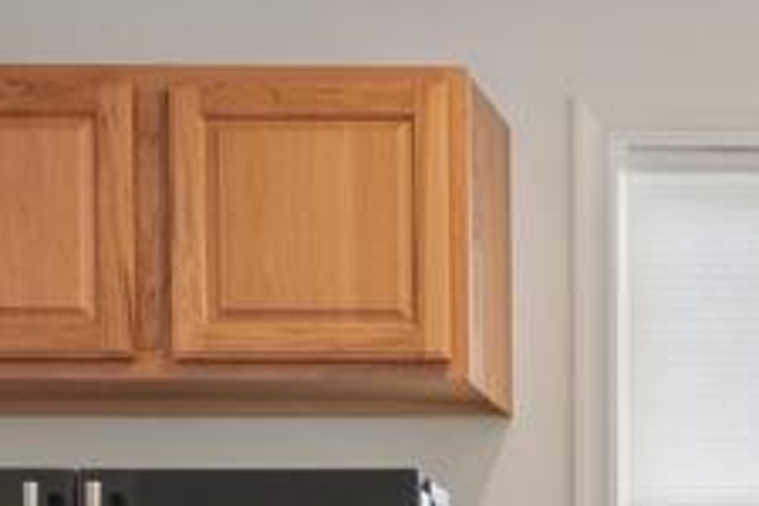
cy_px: 960
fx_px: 2593
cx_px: 1127
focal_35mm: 123
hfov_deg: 15.4
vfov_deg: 10.4
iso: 100
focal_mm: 18
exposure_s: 1/6
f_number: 7.1
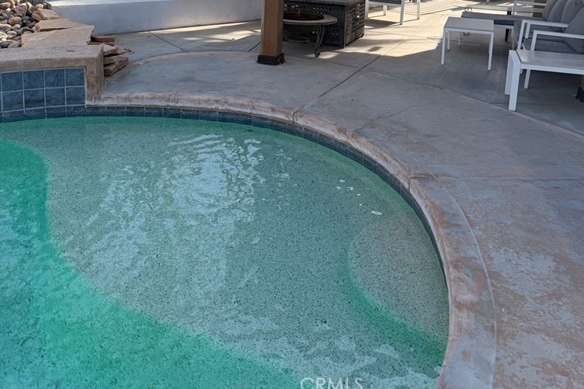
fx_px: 551
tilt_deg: -6.8
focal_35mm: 34
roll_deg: -1.9
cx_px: 296
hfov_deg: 55.8
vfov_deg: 35.2
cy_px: -2
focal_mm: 6.76
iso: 100
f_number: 1.78
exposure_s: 1/3279
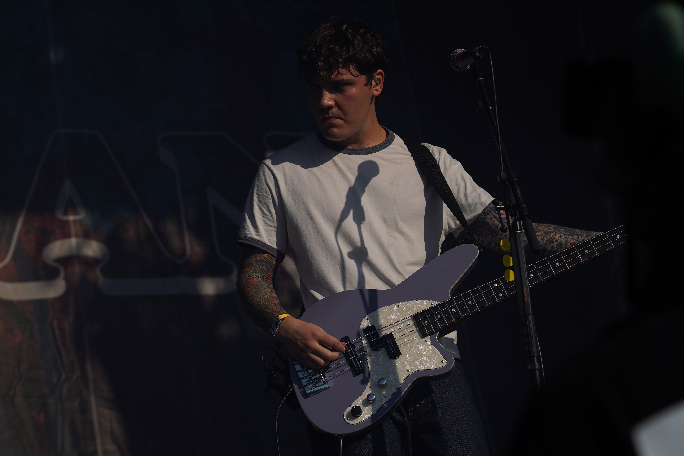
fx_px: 1995
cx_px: 342
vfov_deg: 13.0
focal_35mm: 105
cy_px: 228
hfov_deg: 19.5
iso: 100
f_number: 8
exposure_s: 1/1600
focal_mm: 105
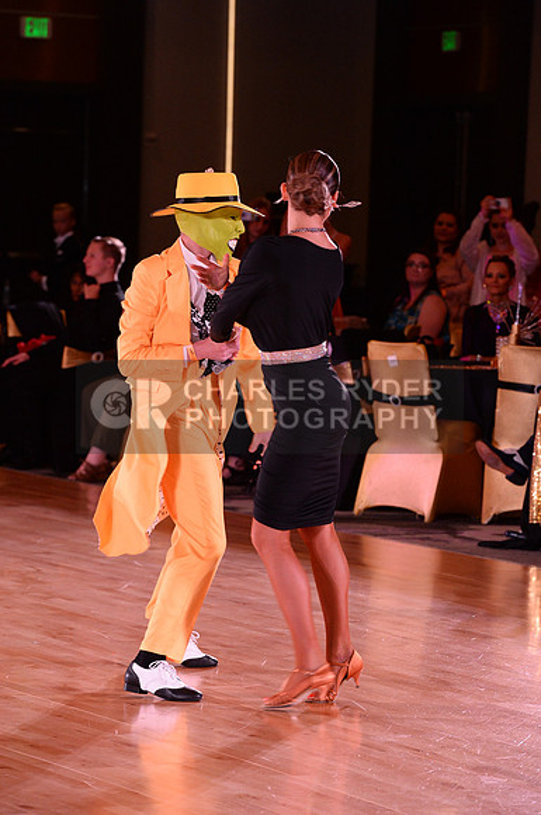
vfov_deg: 11.4
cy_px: 408
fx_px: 4069
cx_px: 270
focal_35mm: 180
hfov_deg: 7.6
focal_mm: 180
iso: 4000
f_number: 5.6
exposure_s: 1/250
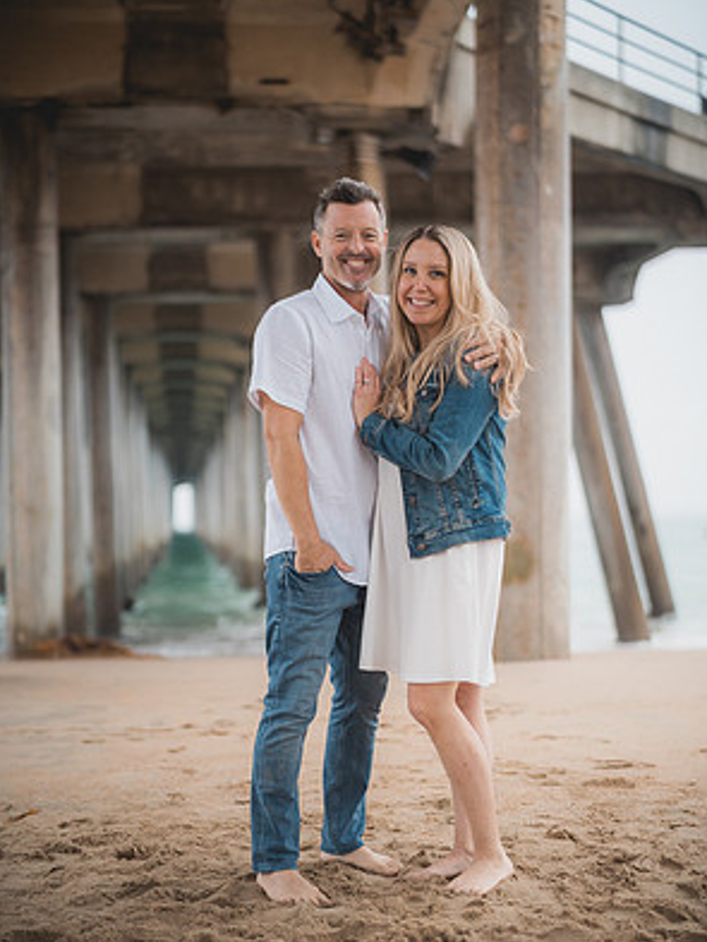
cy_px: 513
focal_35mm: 55
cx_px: 350
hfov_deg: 26.6
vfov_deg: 34.9
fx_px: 1497
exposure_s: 1/1600
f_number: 1.4
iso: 160
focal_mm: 50
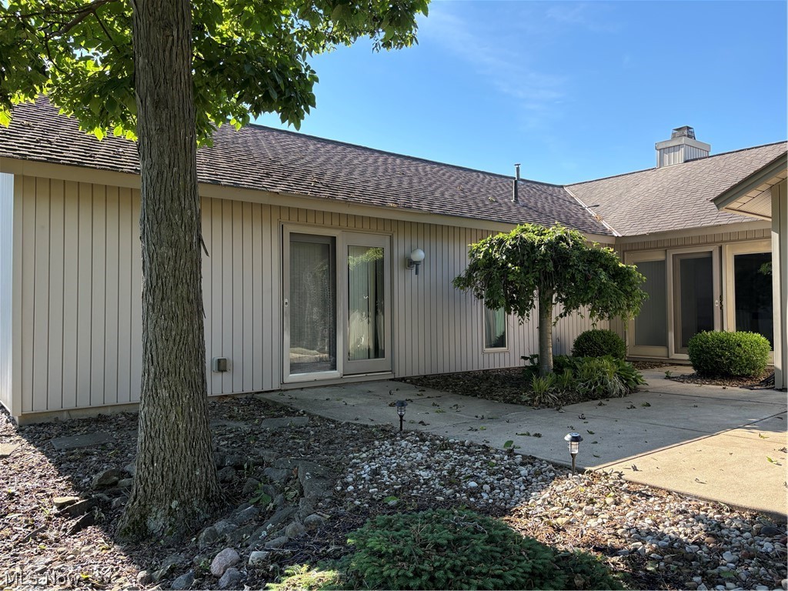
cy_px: 296
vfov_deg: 53.1
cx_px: 394
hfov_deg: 67.3
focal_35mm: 26
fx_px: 592
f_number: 1.6
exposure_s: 1/884
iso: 64
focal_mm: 5.96
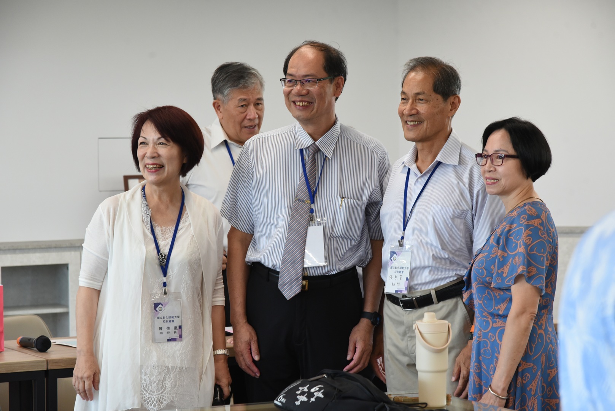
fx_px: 2051
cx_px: 308
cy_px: 206
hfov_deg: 17.1
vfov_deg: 11.4
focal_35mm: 120
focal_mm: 120
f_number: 6.3
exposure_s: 1/160
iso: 2000
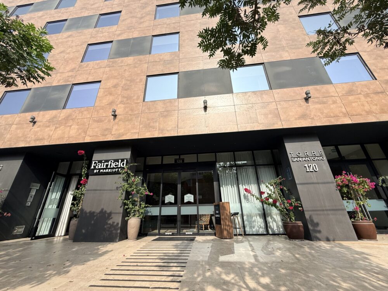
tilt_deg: +24.1
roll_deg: +1.4
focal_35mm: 14
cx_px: 194
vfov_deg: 85.7
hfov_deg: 102.1
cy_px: 146
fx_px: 157
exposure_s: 1/1961
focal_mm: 2.22
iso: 50
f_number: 2.2
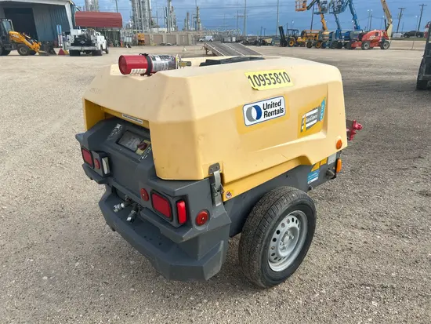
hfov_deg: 67.3
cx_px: 216
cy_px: 162
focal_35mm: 26
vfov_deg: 53.1
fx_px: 324
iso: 50
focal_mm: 5.7
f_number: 1.5
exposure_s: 1/1431
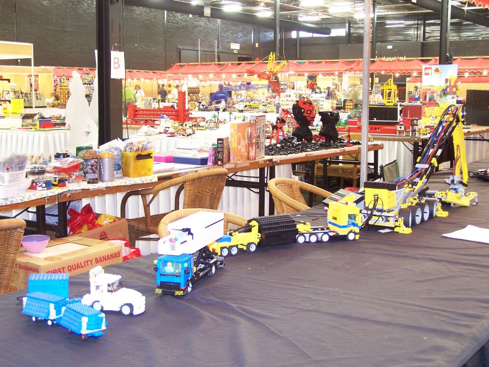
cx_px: 244
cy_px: 184
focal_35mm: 51
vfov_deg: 28.6
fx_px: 720
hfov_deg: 37.5
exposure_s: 1/3
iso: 140
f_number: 3
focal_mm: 8.5
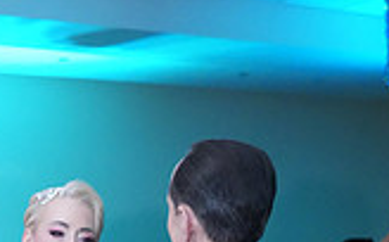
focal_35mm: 119
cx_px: 196
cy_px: 555
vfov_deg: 9.8
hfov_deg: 17.6
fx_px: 1260
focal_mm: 33
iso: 8000
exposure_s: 1/200
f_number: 4
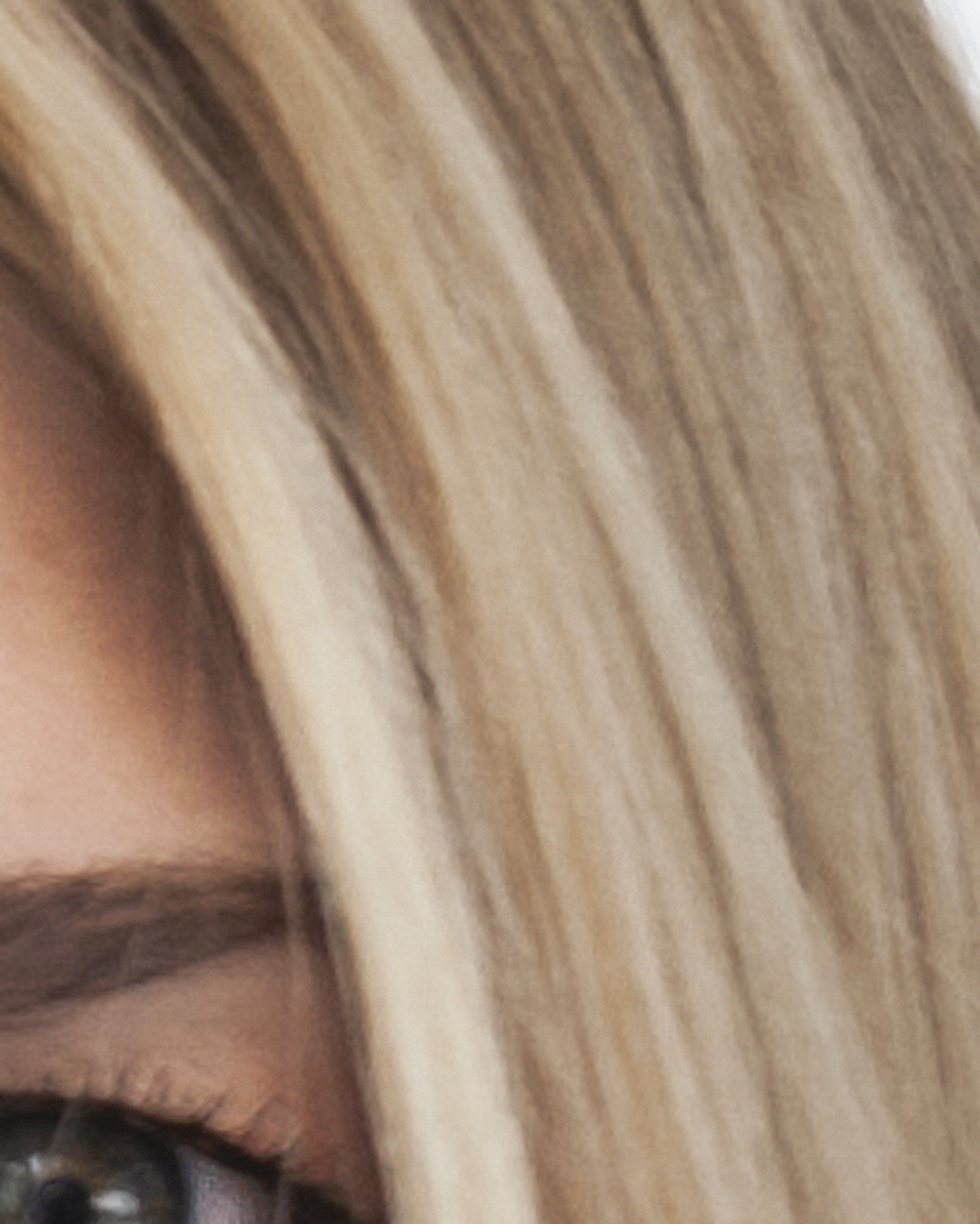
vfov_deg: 5.6
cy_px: 2349
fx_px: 12357
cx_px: -635
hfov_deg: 4.5
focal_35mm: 341
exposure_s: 1/60
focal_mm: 55
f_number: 6.3
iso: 400
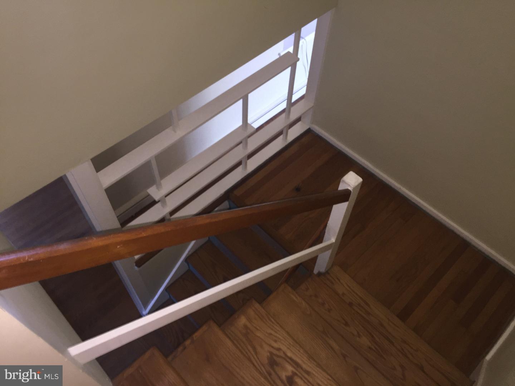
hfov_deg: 61.7
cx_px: 258
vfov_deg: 48.2
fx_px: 431
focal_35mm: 29
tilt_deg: -55.8
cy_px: 193
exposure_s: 1/16
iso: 80
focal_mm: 4.15
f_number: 2.2
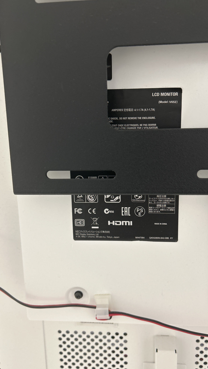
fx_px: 284
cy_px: 183
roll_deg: +1.2
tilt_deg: -14.5
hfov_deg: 40.1
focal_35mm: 29
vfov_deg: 66.1
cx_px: 115
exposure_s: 1/50
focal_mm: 5.7
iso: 250
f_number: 1.5
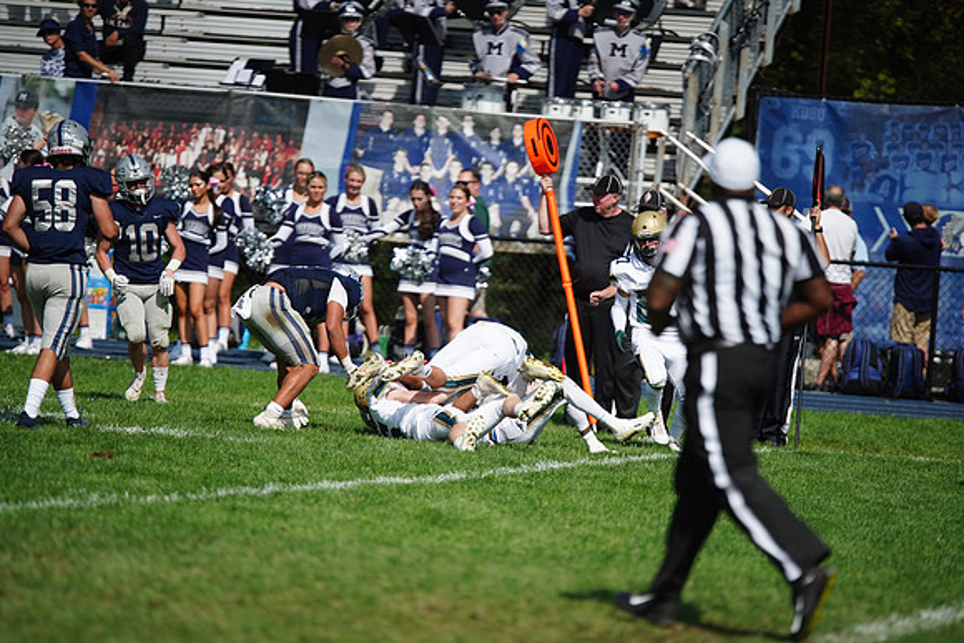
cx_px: 482
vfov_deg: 4.6
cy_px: 322
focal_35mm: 300
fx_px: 8035
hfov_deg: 6.9
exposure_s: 1/8000
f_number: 2.8
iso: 400
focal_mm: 300
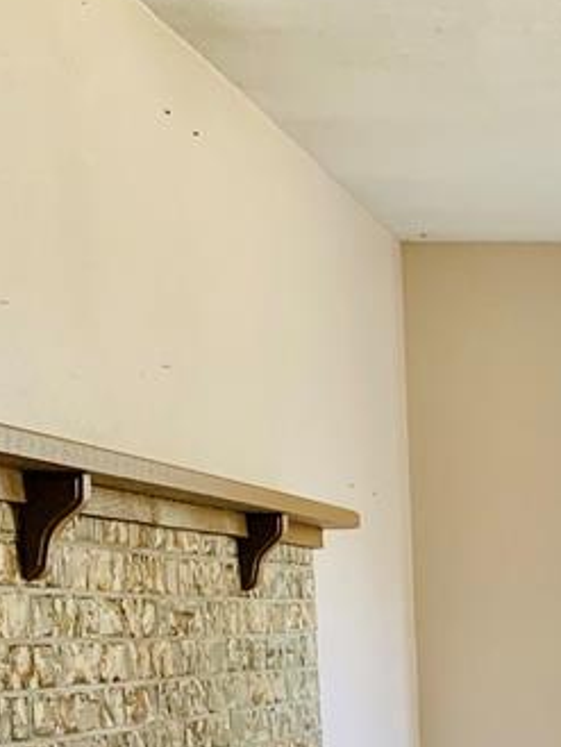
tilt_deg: -3.2
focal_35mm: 81
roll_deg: -0.2
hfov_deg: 16.1
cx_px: 936
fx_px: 1749
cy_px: 729
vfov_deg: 23.2
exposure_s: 1/71
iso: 100
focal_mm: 4.25
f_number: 1.8
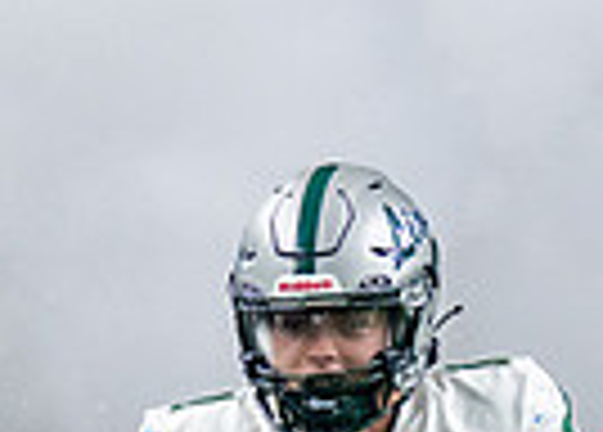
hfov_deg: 4.7
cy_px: 1069
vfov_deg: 3.3
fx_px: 7303
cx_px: 518
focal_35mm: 426
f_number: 2.8
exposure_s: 1/1000
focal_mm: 70
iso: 1600
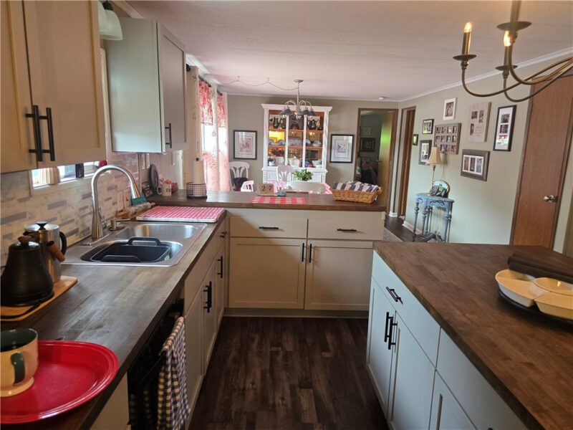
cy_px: 215
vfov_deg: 58.9
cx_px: 286
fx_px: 381
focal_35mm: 23
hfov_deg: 73.9
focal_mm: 6.3
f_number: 1.7
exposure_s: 1/120
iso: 250
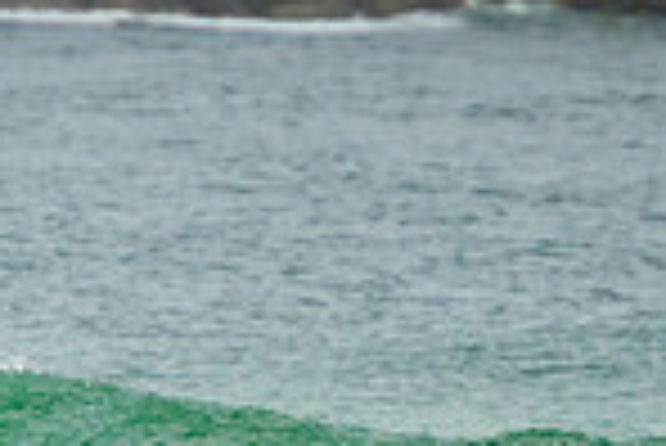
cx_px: -240
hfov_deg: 1.0
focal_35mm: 2158
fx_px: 39961
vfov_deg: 0.6
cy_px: 538
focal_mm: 400
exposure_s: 1/2000
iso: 900
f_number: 5.6
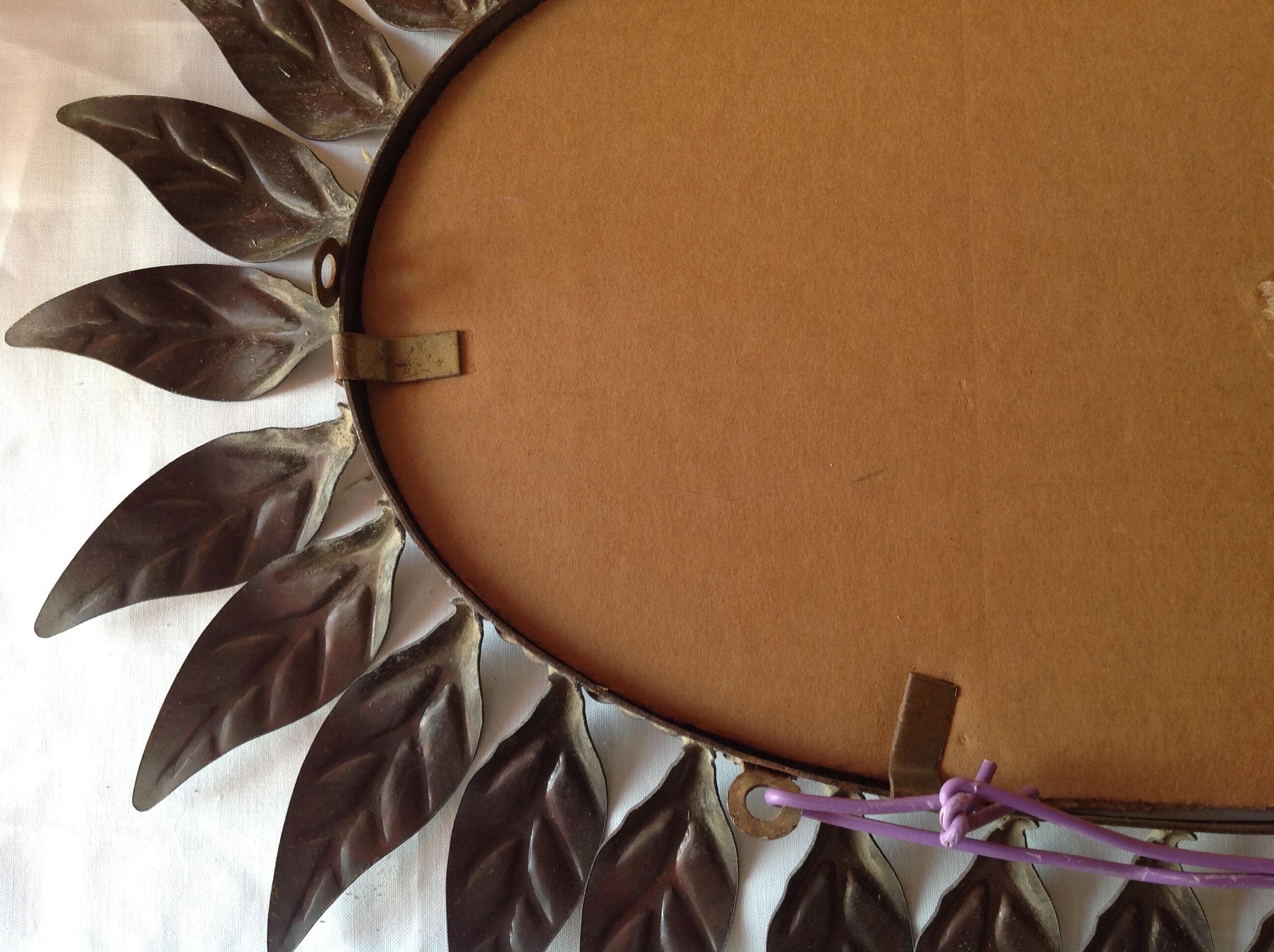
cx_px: 637
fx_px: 1286
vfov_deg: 40.6
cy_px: 476
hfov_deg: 52.7
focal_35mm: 35
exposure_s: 1/40
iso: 64
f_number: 2.4
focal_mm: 4.28
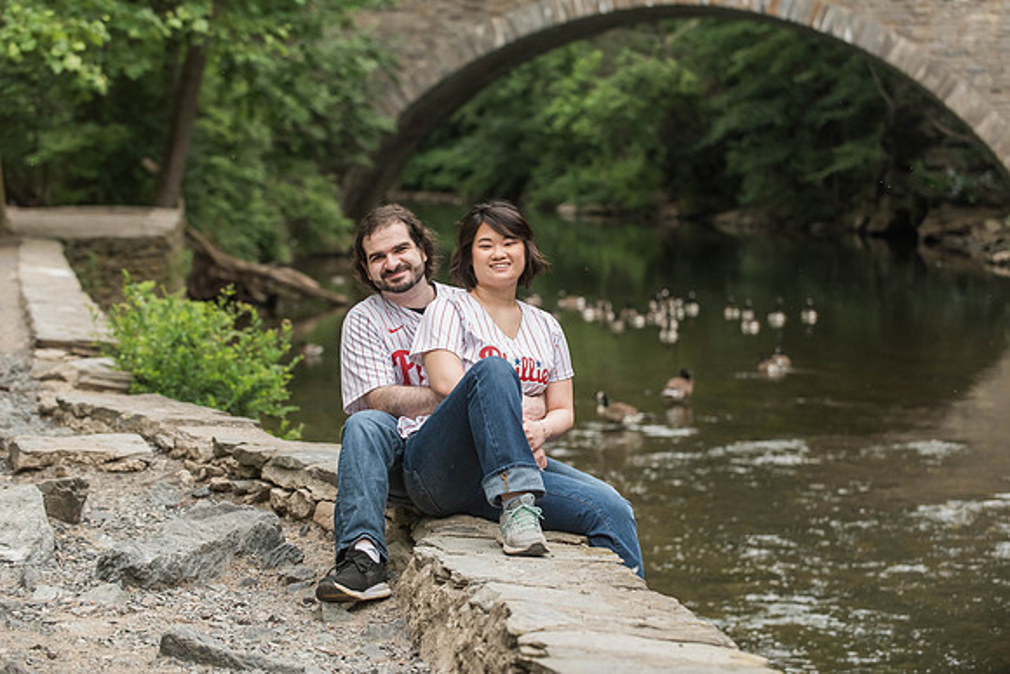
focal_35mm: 98
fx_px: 2760
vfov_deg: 13.9
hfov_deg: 20.7
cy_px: 336
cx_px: 505
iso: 1600
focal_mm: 98
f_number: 4
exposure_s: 1/800
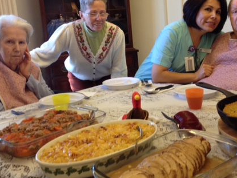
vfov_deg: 27.0
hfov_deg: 35.5
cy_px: 78
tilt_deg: -14.2
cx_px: 136
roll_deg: +4.0
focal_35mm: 54
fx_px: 370
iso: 50
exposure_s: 1/20
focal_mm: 4.28
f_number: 2.4
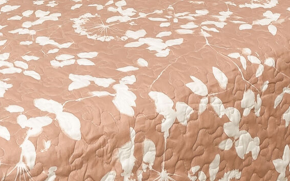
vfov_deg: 12.7
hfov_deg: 23.8
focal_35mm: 86
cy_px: -215
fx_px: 682
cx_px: 82
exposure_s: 1/60
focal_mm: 11.5
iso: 100
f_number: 7.1
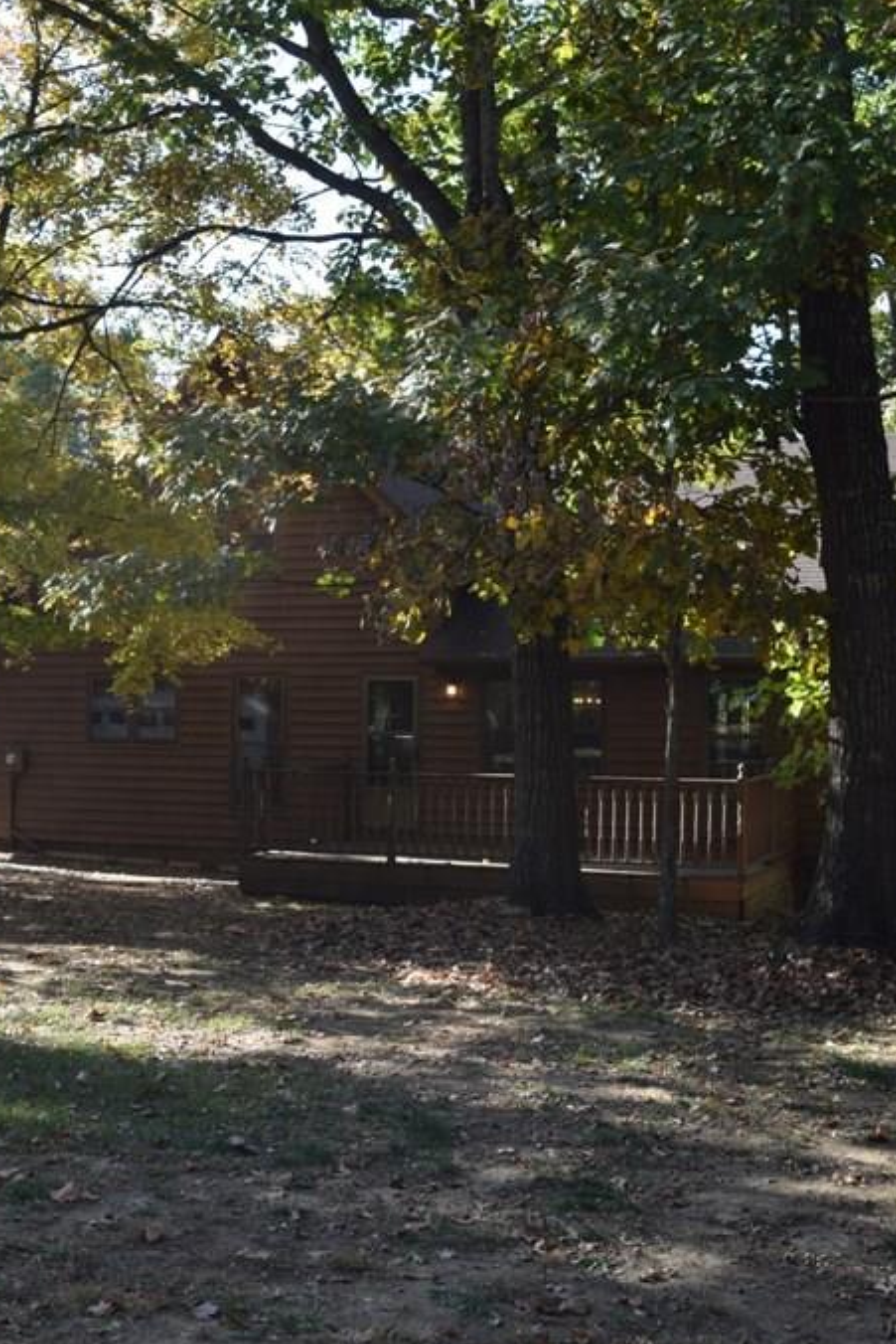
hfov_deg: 26.9
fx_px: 1866
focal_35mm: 50
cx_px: 356
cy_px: 673
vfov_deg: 39.6
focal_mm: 22
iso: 100
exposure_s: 1/125
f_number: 5.6
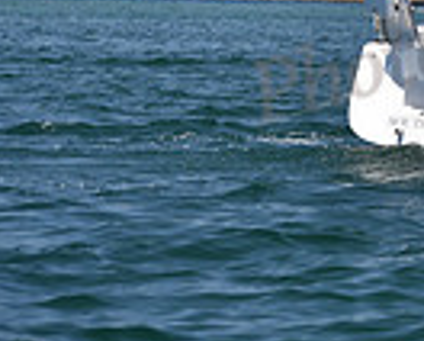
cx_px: 874
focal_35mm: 411
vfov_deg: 3.8
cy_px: -172
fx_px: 5165
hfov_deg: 4.6
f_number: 5
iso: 250
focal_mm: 100
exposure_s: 1/800
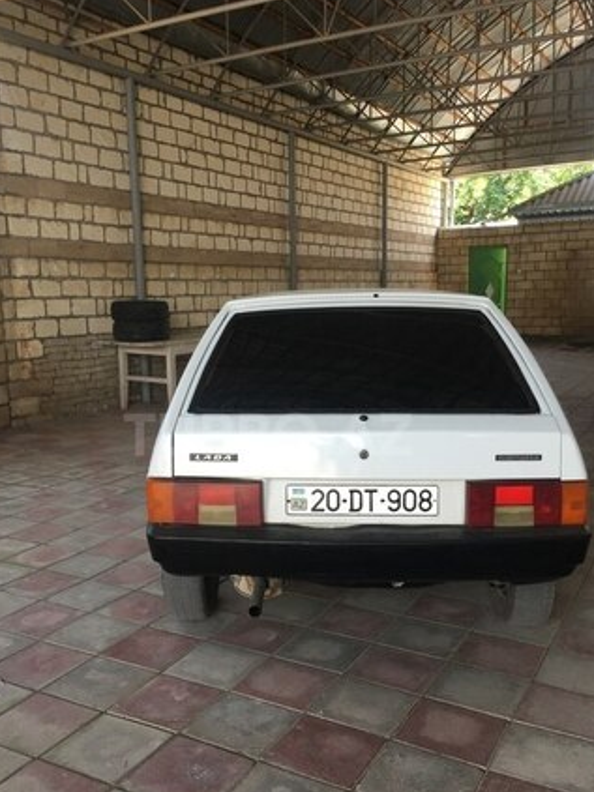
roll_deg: -0.5
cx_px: 268
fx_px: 778
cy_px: 434
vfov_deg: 53.9
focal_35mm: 34
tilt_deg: -12.3
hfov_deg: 41.7
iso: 40
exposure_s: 1/100
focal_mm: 4.15
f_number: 2.2
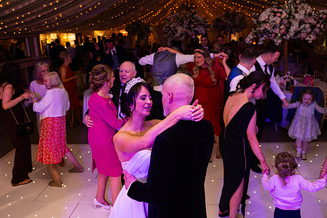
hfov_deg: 58.7
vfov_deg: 41.1
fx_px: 291
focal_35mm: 32
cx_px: 159
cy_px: 105
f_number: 3.5
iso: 1000
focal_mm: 24
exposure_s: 1/160
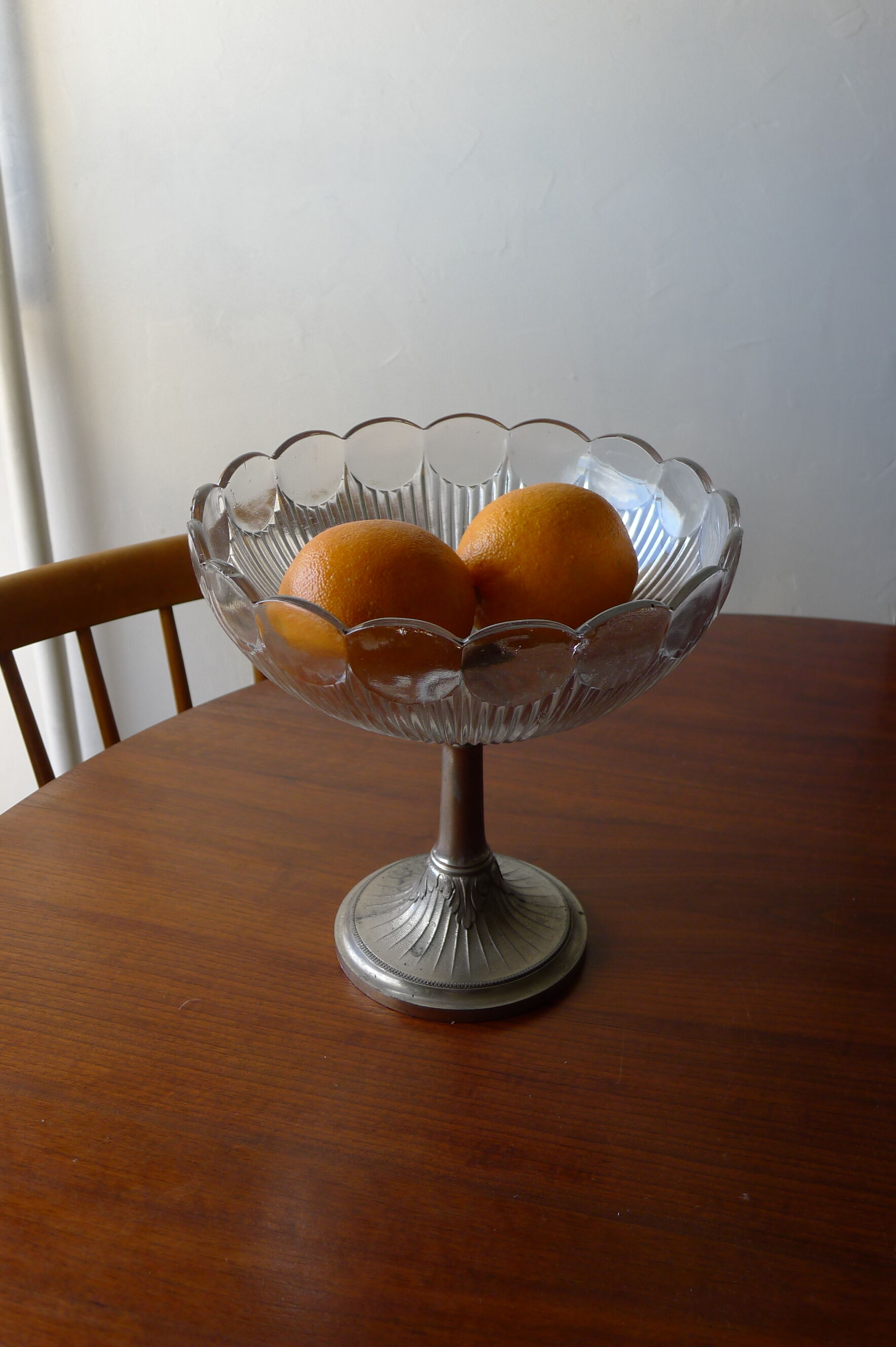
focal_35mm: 37
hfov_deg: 35.9
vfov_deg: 51.9
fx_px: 1383
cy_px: 674
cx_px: 448
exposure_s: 1/80
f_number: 2.5
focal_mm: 7.9
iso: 80
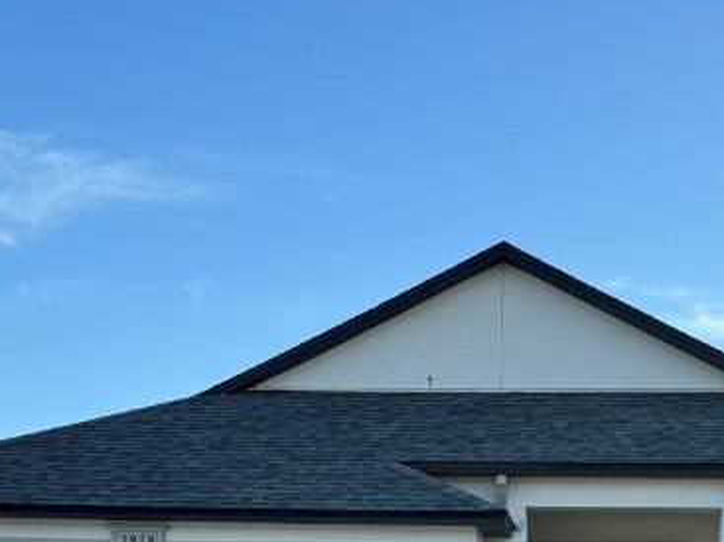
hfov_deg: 28.9
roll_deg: -1.6
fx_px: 1401
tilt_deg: -1.8
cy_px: 674
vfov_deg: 20.3
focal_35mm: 67
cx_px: 458
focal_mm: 6.86
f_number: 1.78
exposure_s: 1/1869
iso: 80
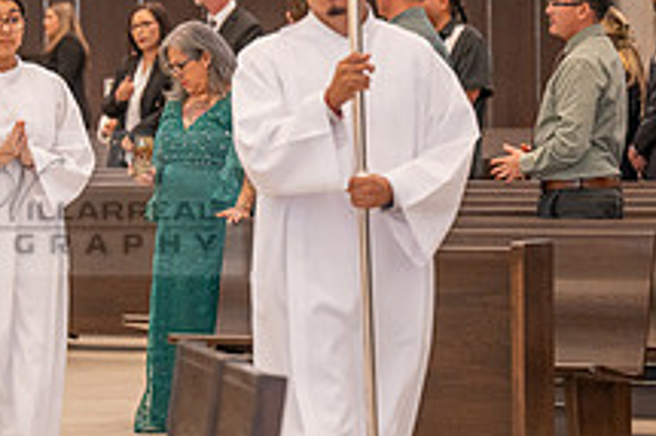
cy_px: 203
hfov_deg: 8.3
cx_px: -15
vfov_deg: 5.6
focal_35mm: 246
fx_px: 4479
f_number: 2.8
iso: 1600
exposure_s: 1/200
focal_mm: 91
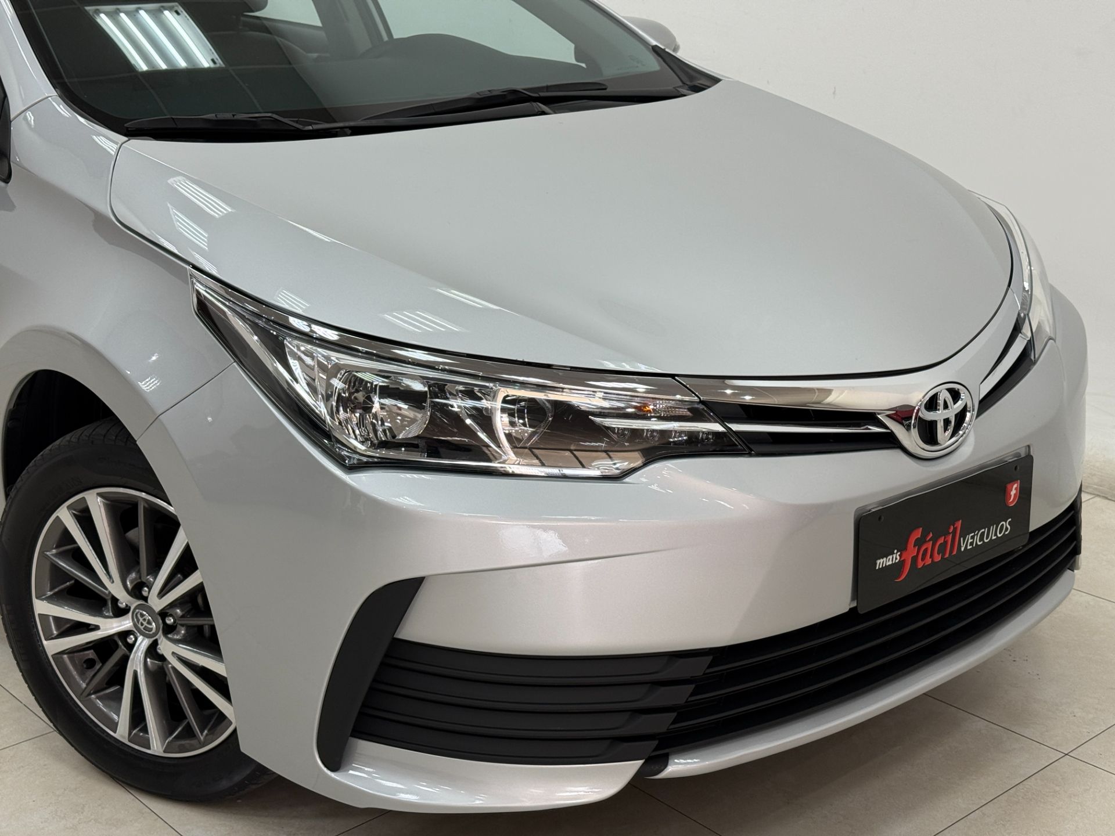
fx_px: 1546
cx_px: 558
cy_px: 418
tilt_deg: -17.2
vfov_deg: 30.3
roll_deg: +0.6
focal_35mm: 48
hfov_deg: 39.7
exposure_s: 1/120
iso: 64
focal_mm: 6.76
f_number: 1.78
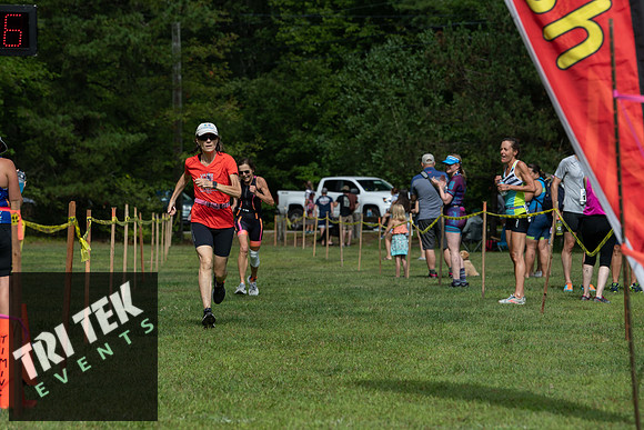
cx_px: 322
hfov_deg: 13.7
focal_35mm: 150
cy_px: 215
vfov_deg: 9.2
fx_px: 2684
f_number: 6.3
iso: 200
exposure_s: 1/1000
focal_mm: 150
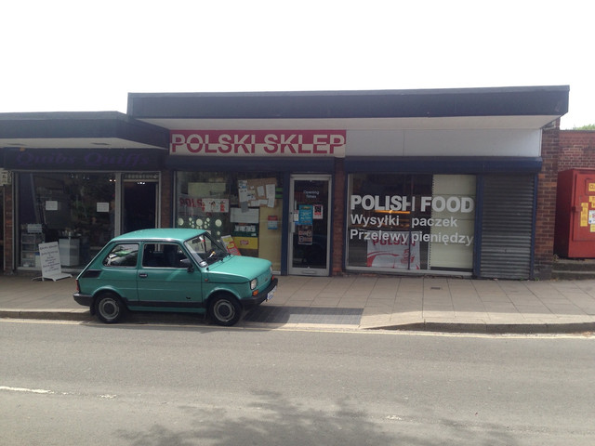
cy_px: 223
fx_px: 567
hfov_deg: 55.4
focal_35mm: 33
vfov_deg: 42.9
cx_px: 298
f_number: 2.4
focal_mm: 4.12
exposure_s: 1/596
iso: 50
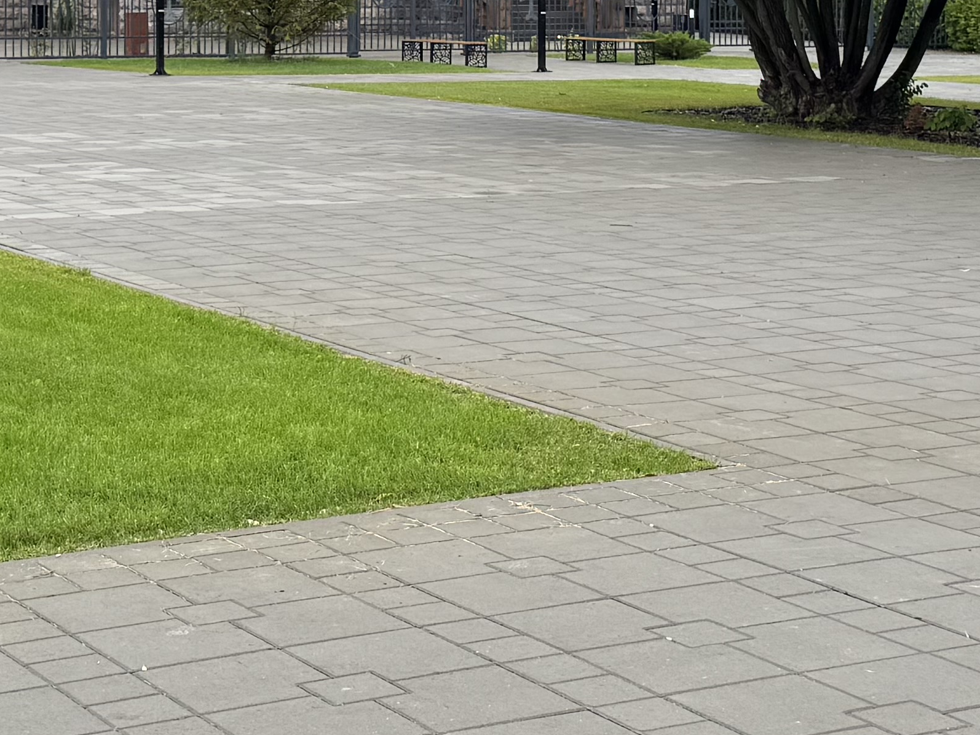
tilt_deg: +0.3
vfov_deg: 16.8
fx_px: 2435
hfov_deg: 22.7
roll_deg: +0.3
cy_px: -4
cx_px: 411
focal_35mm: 86
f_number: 1.78
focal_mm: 6.76
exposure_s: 1/980
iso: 80
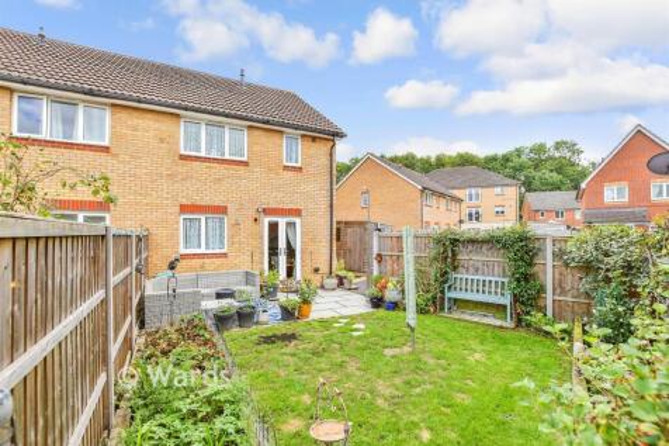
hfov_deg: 100.4
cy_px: 223
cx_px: 334
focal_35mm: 15
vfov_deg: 77.3
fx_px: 279
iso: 320
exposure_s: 1/200
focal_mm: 10
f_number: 8
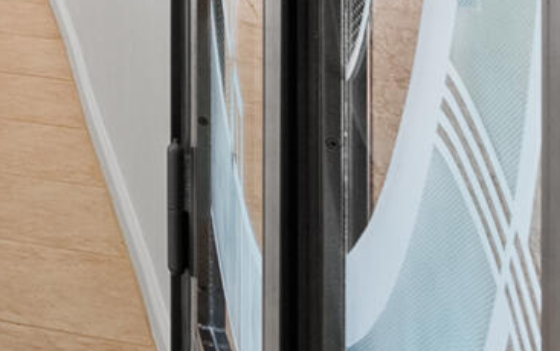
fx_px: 1695
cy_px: -443
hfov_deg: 11.8
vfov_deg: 10.5
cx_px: -1039
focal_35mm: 111
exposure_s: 1/1.25
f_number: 8
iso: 200
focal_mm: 16
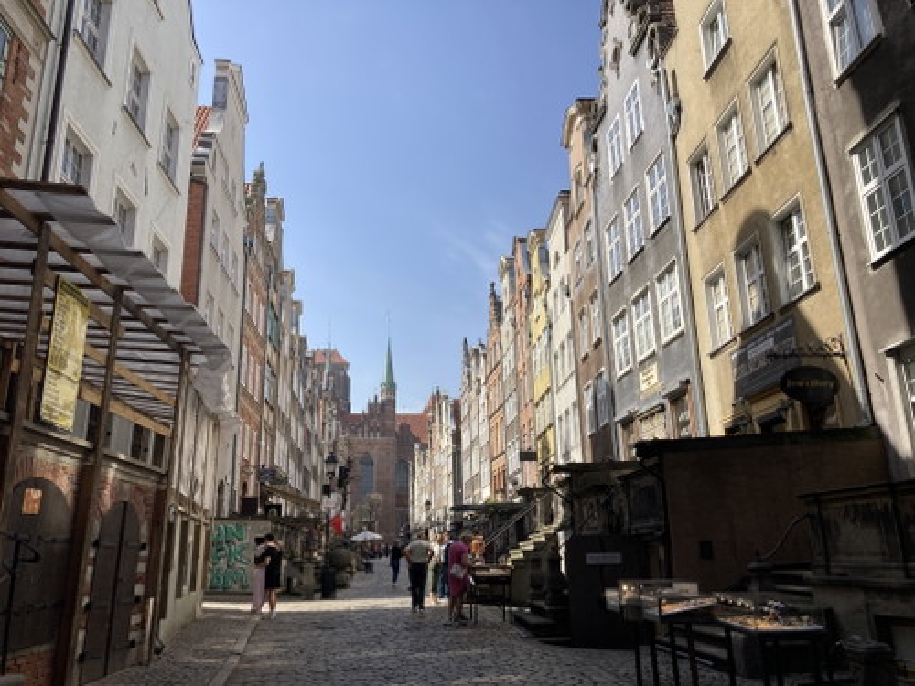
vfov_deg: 49.7
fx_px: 740
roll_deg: +0.3
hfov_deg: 63.4
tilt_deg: +16.4
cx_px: 458
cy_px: 343
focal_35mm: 28
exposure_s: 1/1799
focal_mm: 3.99
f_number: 1.8
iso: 20
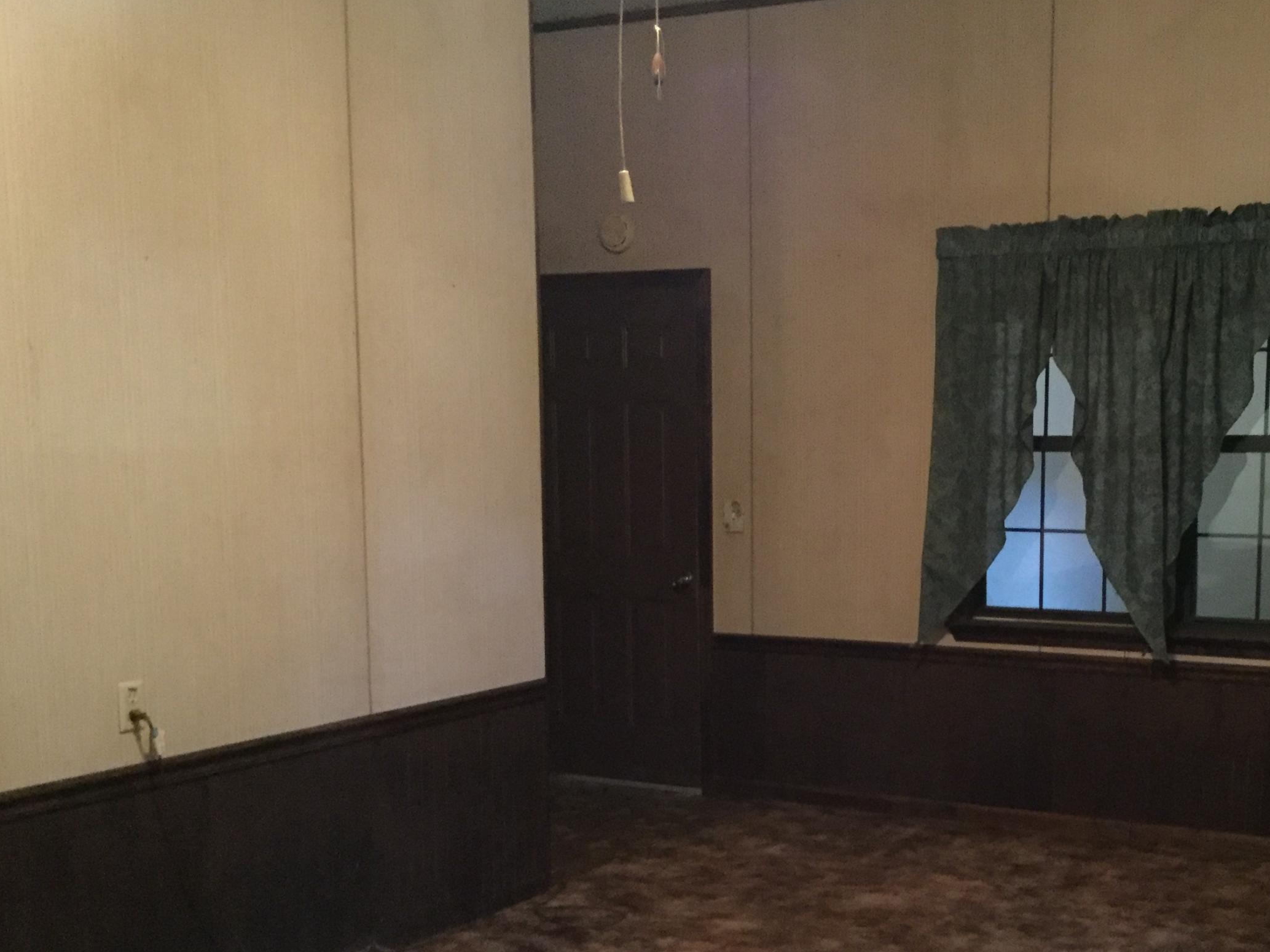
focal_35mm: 45
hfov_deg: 41.5
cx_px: 858
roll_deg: -0.7
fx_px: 1651
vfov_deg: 31.9
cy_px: 646
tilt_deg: -7.4
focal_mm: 3.3
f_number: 2.4
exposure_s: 1/15
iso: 500
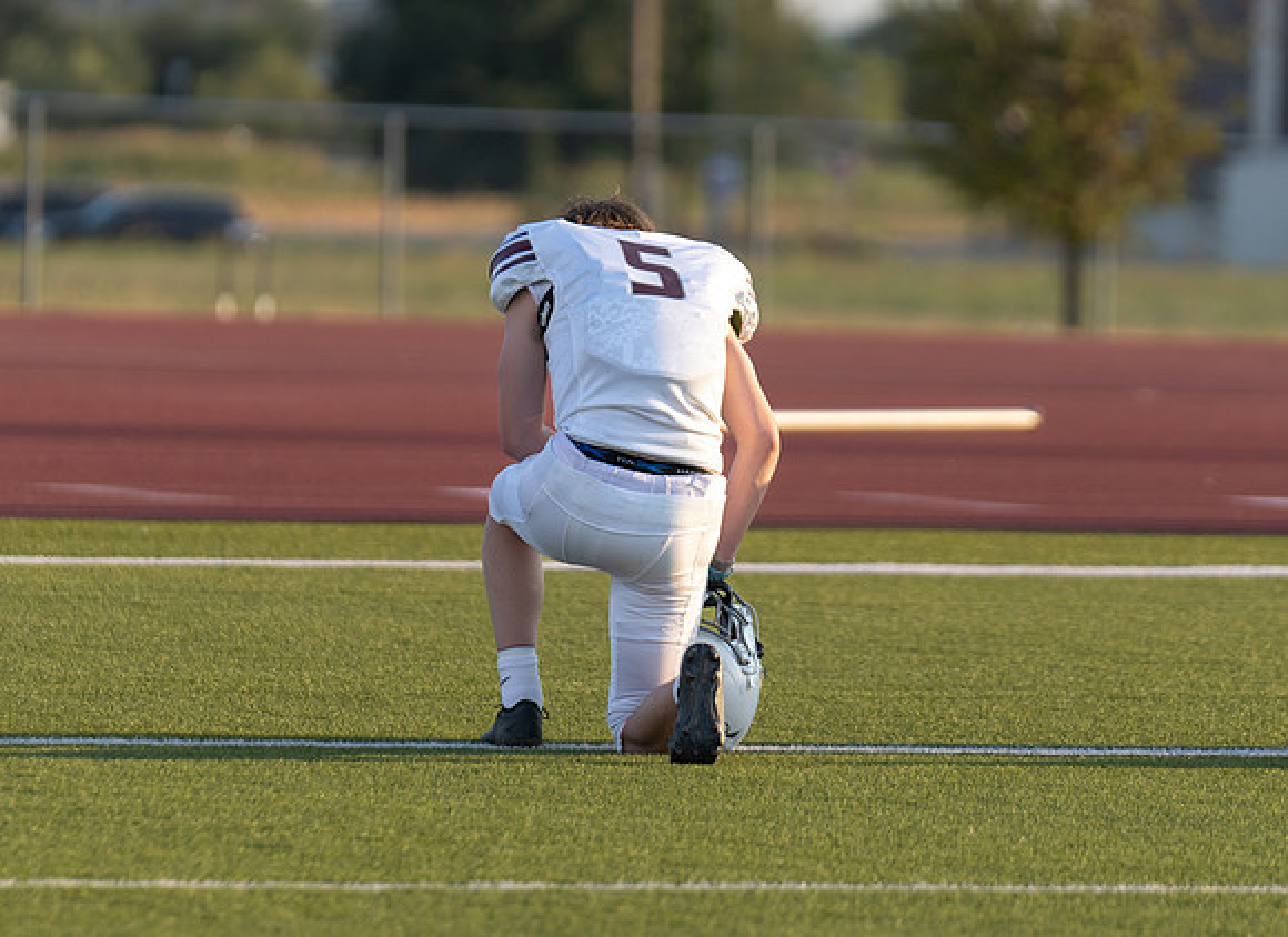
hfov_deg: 4.5
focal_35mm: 442
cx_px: 660
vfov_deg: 3.3
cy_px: 372
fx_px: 16286
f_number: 2.8
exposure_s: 1/640
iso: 100
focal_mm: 200
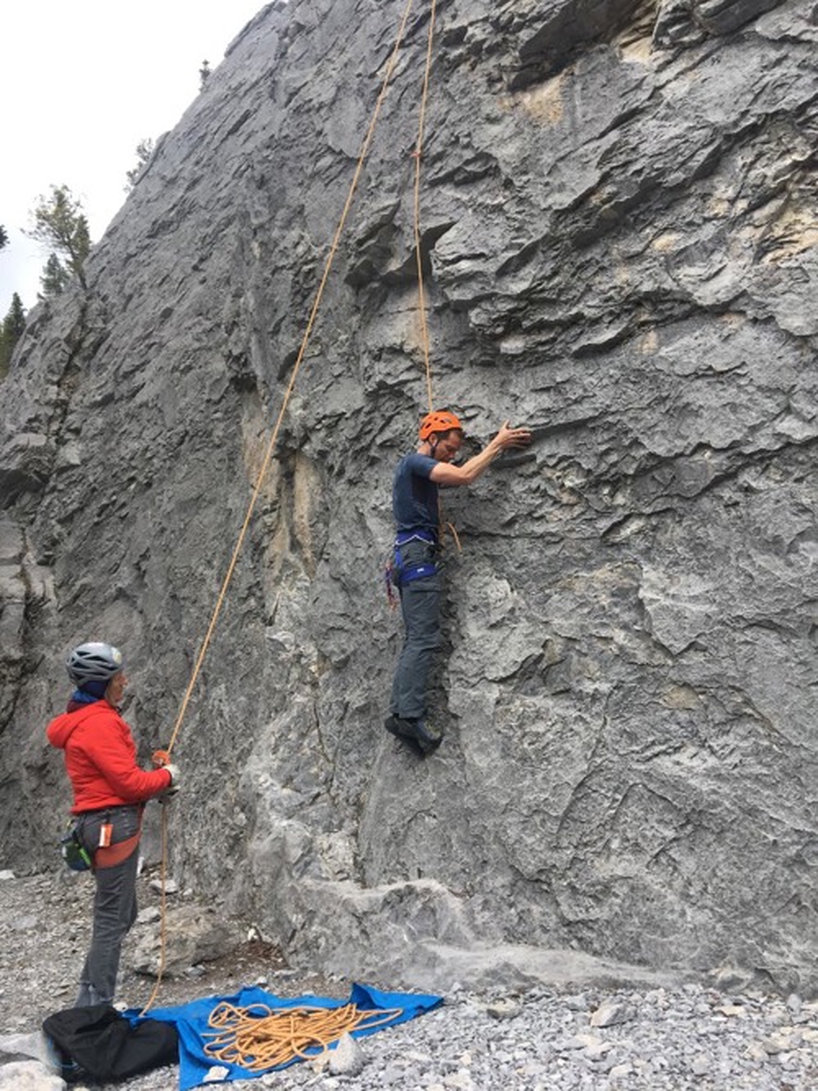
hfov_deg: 48.2
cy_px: 546
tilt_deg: +14.8
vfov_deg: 61.7
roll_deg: +6.3
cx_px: 409
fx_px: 914
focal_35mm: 29
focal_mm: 4.15
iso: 25
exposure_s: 1/523
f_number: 2.2
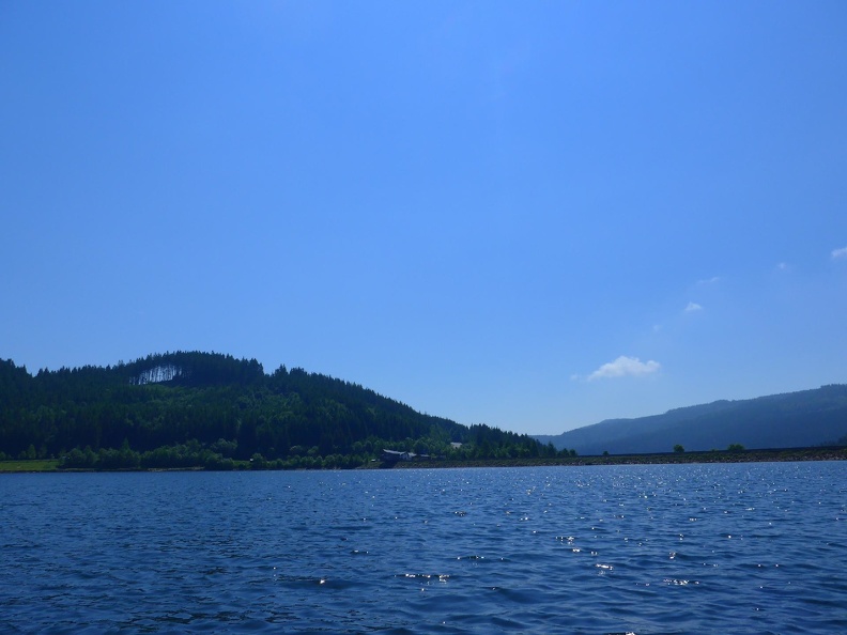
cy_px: 318
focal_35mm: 29
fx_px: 710
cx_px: 424
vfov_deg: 48.2
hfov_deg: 61.7
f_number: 4
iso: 80
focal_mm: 6
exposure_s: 1/2000
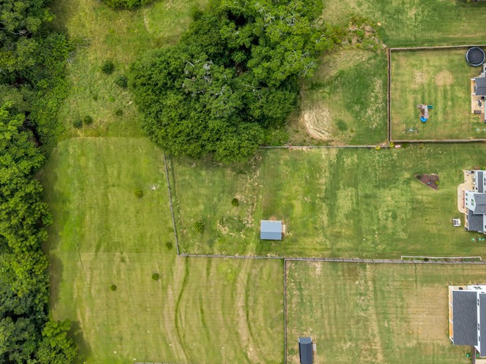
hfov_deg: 50.1
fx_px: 519
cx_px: 256
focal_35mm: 37
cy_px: 95
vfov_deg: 37.8
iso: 150
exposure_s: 1/3000
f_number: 1.8
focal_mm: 8.67
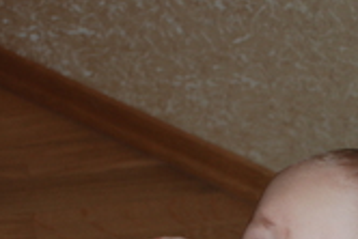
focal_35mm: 130
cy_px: 270
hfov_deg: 15.7
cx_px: 248
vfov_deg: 10.4
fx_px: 1294
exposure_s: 1/60
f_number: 4.2
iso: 320
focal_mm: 32
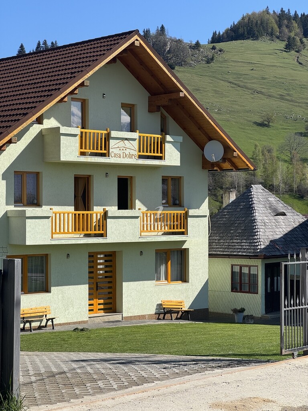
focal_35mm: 77
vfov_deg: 25.3
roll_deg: +0.3
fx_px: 913
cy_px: 206
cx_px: 154
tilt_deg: +1.0
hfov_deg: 19.1
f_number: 2.8
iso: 25
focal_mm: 9
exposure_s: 1/747
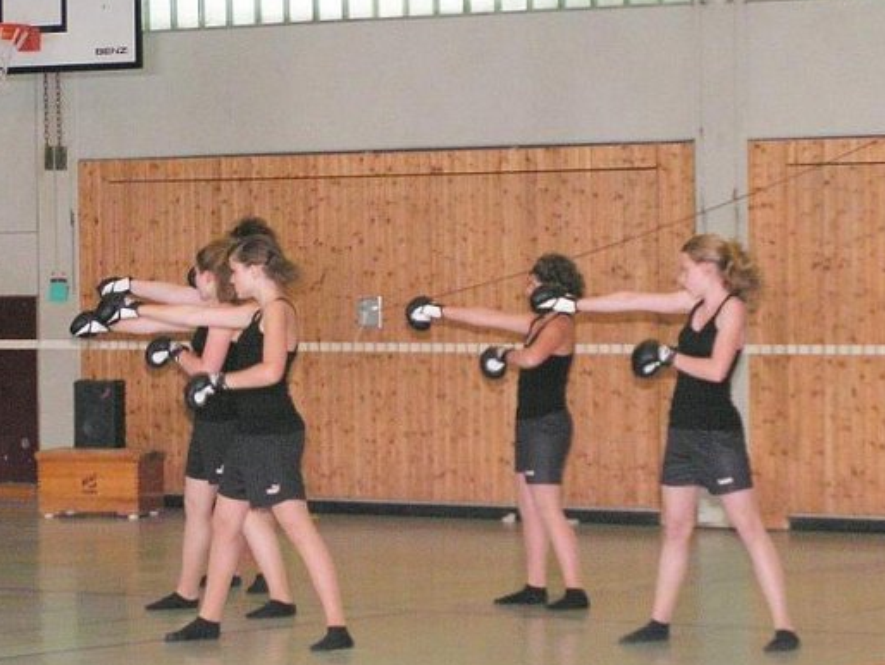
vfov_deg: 9.2
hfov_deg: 12.2
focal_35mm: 162
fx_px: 4144
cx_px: 344
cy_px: 409
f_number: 3.5
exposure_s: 1/125
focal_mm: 18.2
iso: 200
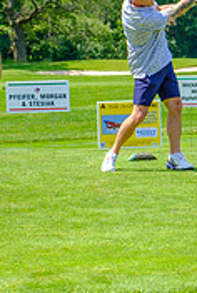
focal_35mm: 176
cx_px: 144
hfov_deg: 7.8
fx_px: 1439
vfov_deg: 11.7
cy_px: 113
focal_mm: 46.3
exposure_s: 1/500
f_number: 5
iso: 200
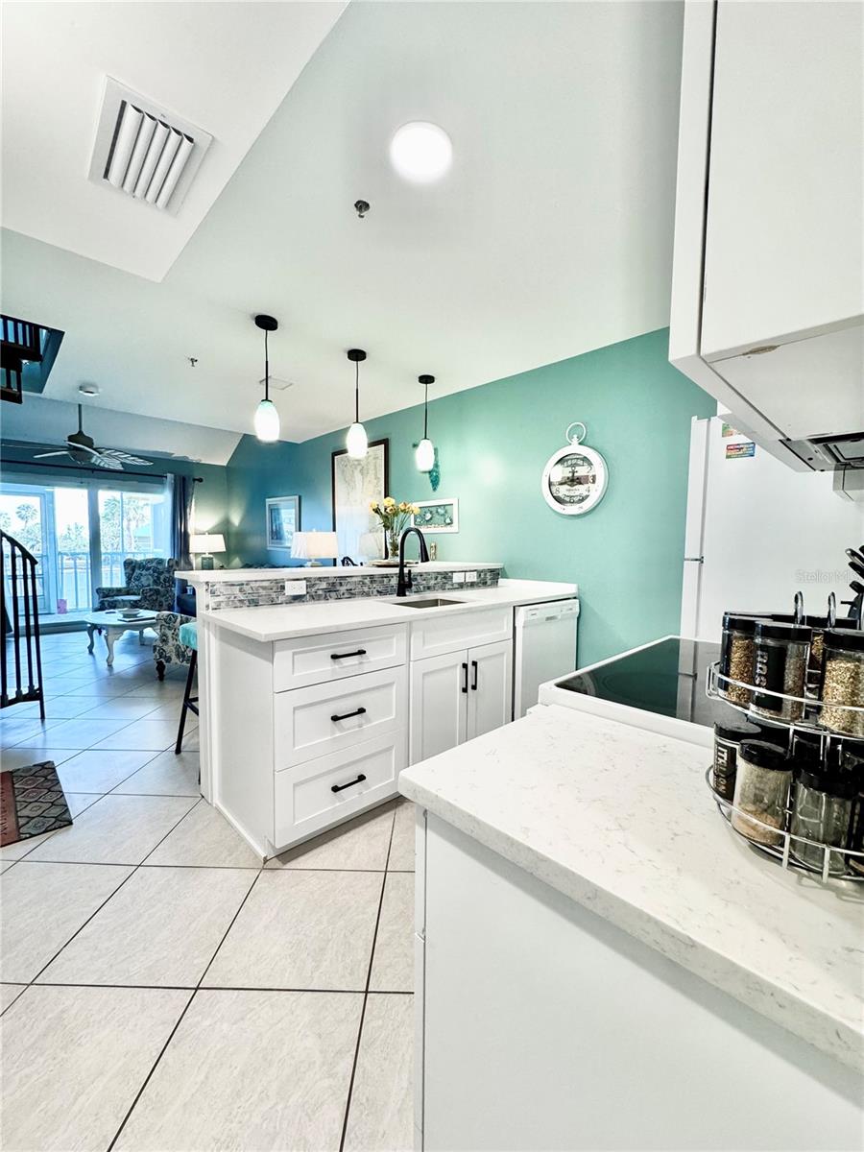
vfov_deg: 102.1
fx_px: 466
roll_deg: -0.7
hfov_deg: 85.7
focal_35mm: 14
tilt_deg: -4.2
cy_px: 576
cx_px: 432
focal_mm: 2.22
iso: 200
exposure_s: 1/120
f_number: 2.2
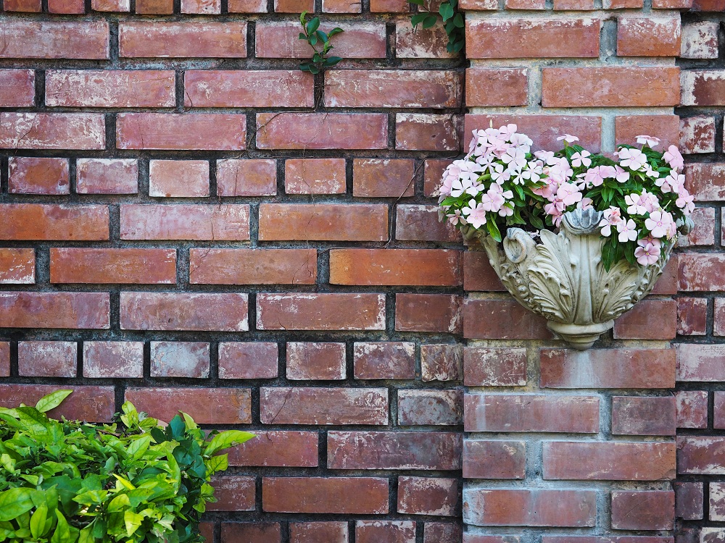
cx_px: 362
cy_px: 272
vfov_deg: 16.4
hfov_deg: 21.8
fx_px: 1885
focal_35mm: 90
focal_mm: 45
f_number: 5.6
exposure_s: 1/250
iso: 400
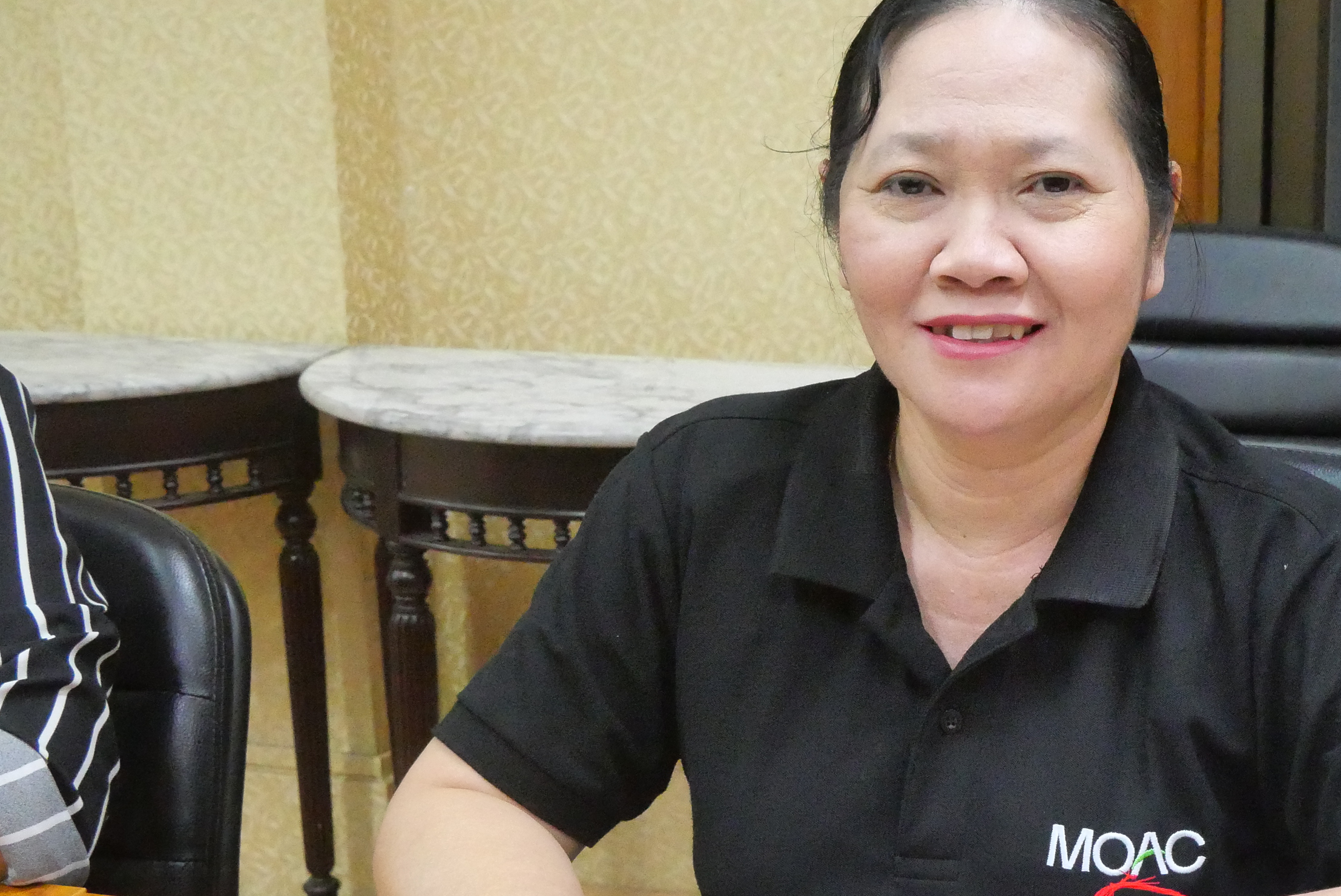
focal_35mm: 62
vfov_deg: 21.9
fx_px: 2311
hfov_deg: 31.6
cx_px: 1061
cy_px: 578
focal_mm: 18
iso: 6400
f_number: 5.6
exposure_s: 1/50
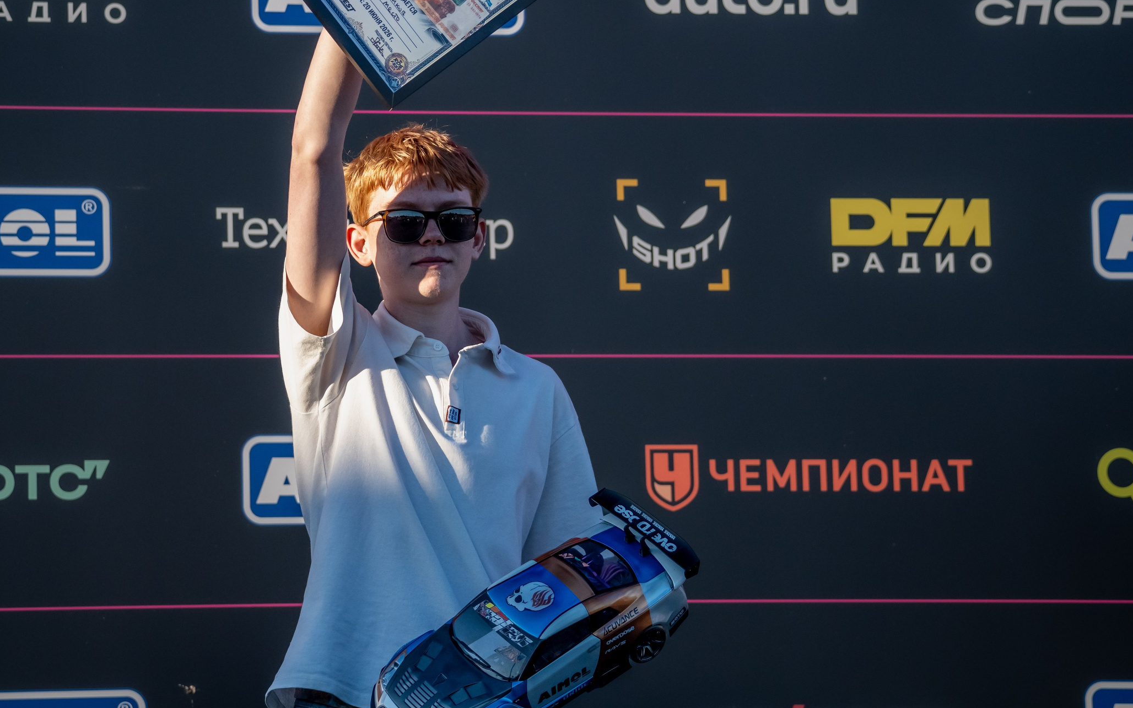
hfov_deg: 12.1
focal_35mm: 173
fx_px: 5342
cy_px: 301
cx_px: 511
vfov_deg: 7.6
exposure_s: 1/400
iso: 2000
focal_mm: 136.3
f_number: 5.6
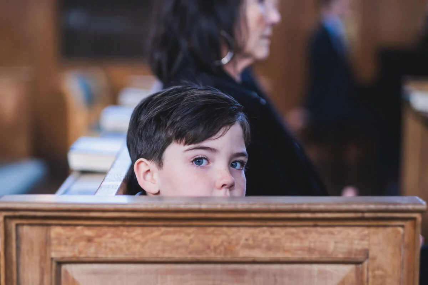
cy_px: 150
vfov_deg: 15.1
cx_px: 203
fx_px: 1079
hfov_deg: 22.4
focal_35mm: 91
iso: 320
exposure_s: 1/500
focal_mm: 56
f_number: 1.6
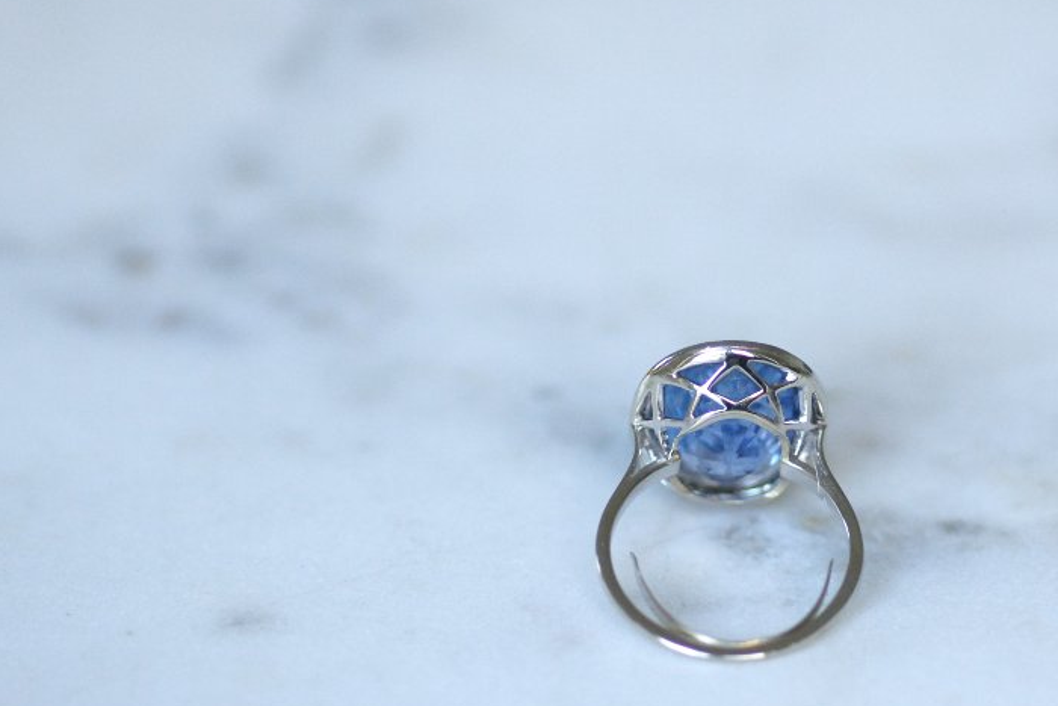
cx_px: 756
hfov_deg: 11.4
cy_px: 389
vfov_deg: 7.6
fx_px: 5291
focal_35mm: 180
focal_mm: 70
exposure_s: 1/125
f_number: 2.8
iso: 500
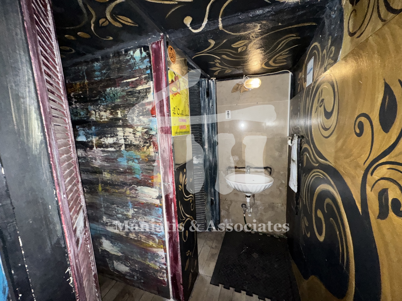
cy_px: 150
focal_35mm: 14
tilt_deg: -8.2
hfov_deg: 102.1
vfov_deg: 85.7
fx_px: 163
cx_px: 201
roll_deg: +3.1
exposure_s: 1/24
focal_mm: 2.22
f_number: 2.2
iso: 250
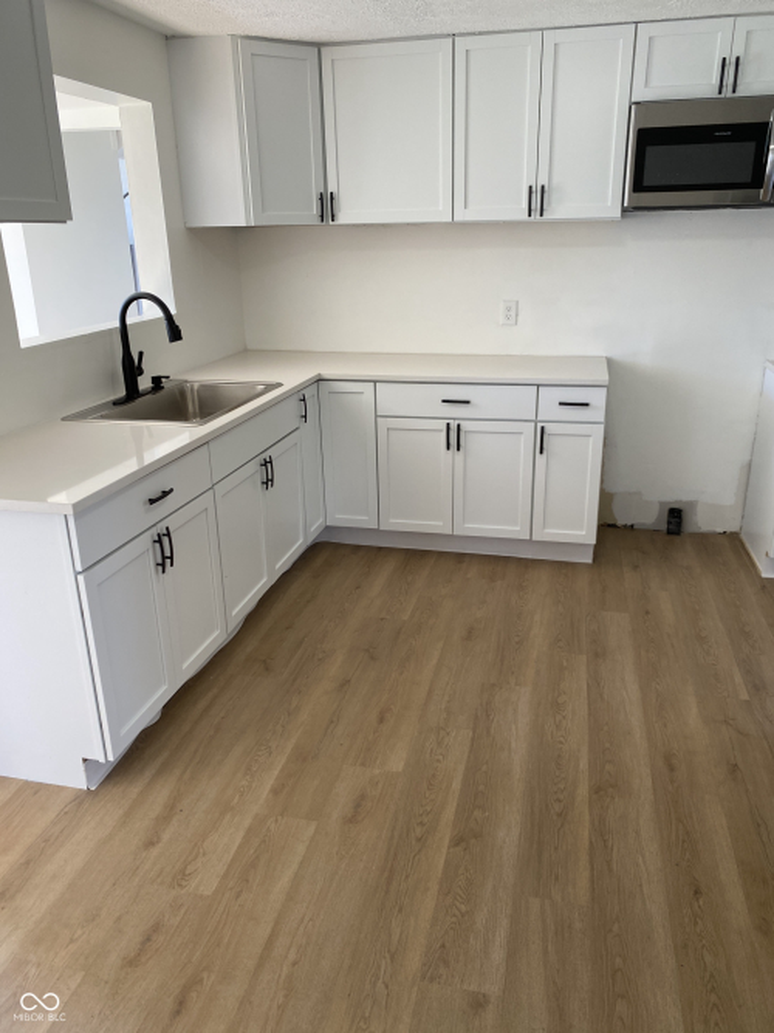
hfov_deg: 53.0
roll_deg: +1.1
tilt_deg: -21.7
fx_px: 775
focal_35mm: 26
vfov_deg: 67.3
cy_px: 516
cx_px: 387
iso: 100
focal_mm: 4.25
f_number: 1.8
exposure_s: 1/121
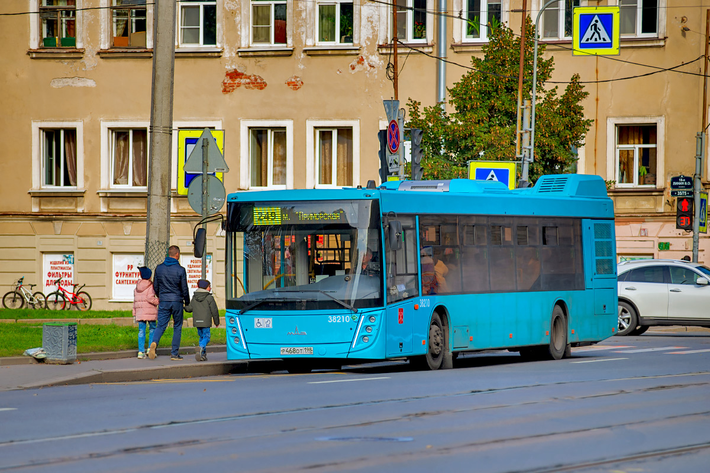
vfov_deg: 8.1
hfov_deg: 12.1
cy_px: 236
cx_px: 355
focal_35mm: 170
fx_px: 3353
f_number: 3.5
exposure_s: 1/800
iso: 50
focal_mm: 170
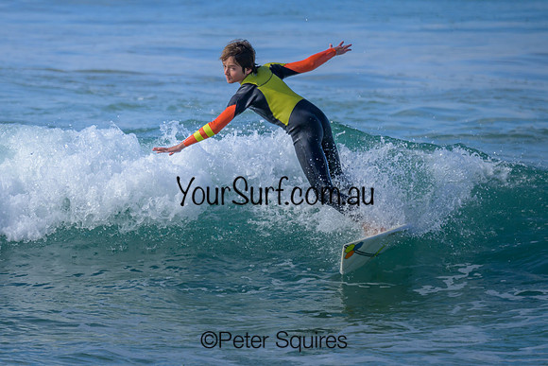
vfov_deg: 1.3
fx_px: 16727
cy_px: 129
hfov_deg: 1.9
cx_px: 221
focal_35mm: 1099
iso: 400
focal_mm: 800
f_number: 6.3
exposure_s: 1/2000
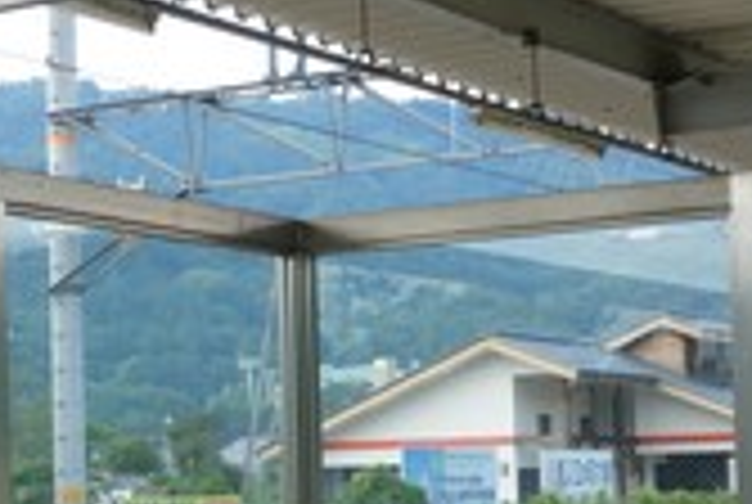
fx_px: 2239
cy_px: 412
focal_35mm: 107
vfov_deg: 12.8
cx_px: 95
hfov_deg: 18.8
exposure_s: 1/100
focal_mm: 10.4
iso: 125
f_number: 5
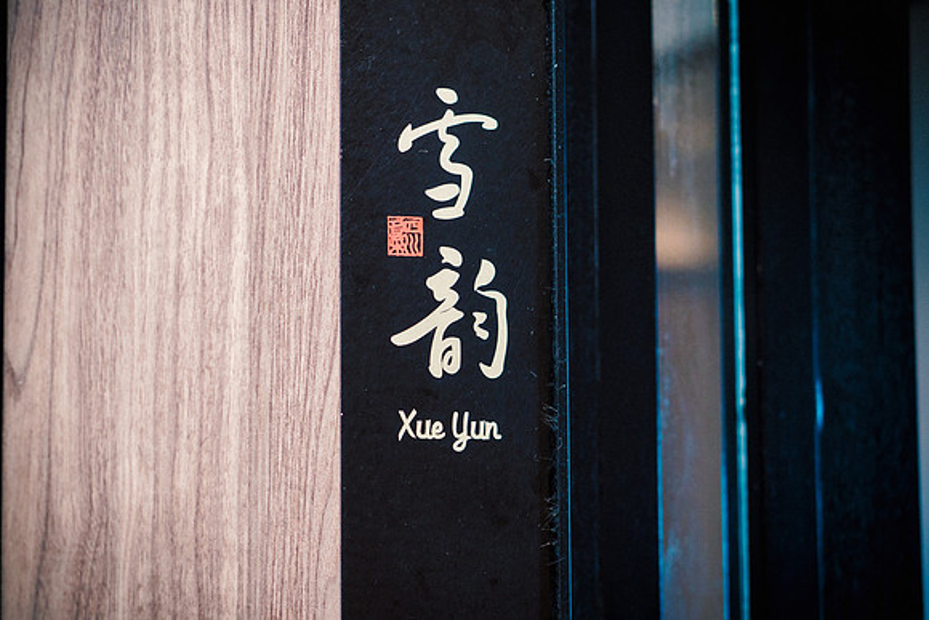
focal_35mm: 97
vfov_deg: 14.2
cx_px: 464
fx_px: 2497
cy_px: 310
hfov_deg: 21.1
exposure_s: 1/125
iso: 800
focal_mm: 45
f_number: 1.8
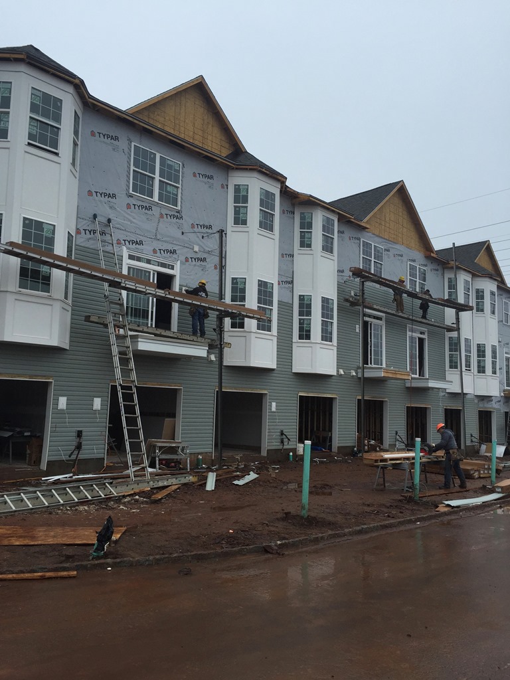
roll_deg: -0.6
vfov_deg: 61.7
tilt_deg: +8.2
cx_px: 255
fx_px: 570
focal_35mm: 29
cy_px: 340
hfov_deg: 48.2
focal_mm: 4.15
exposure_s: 1/989
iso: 32
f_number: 2.2
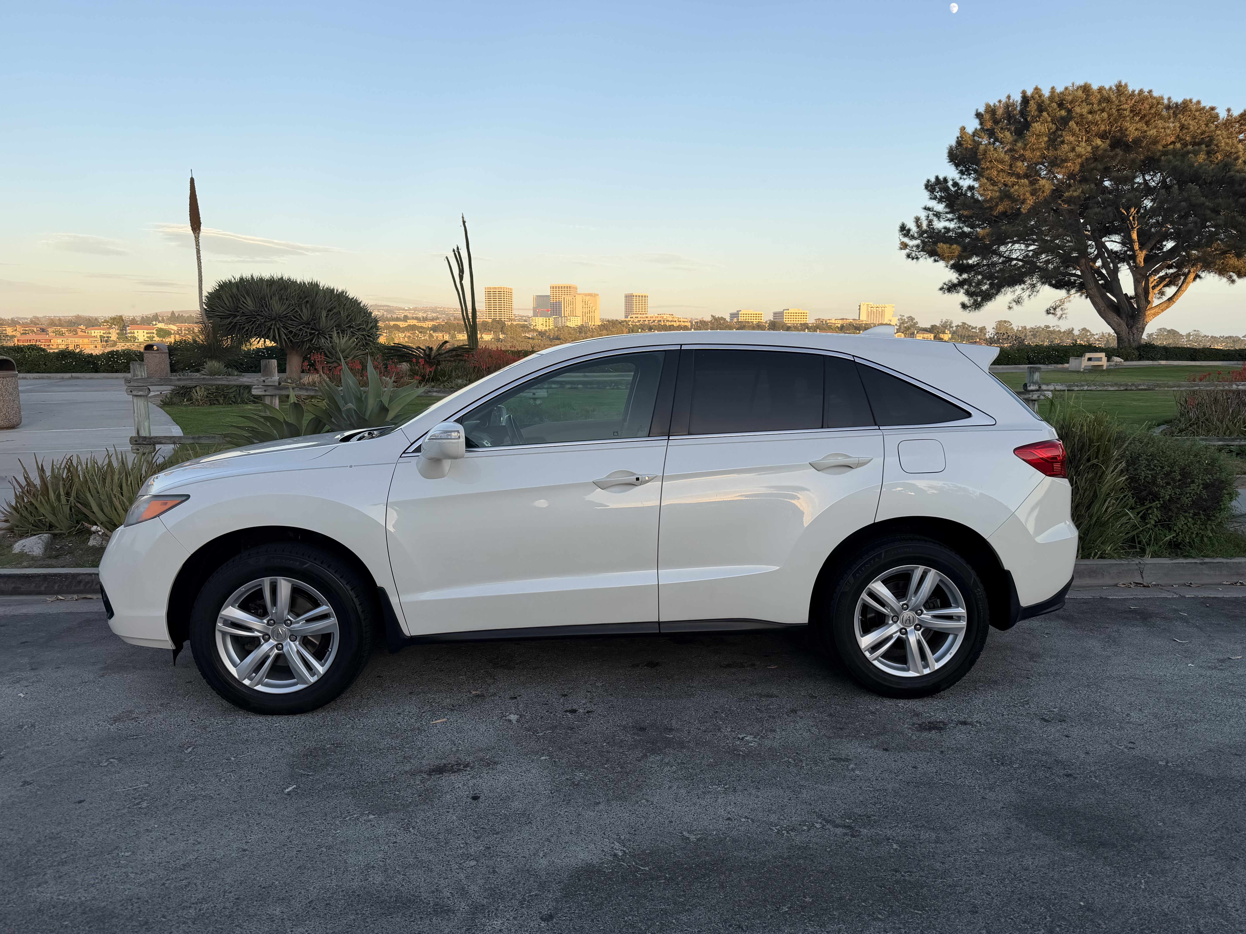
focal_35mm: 24
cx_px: 623
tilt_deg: -7.2
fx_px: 864
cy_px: 467
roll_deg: +0.0
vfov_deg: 56.8
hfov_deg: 71.6
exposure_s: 1/920
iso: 80
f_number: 1.78
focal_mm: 6.76
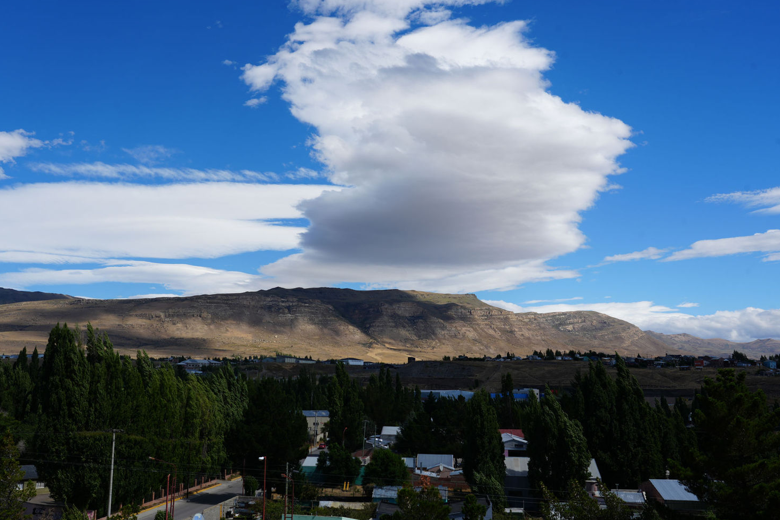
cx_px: 374
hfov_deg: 54.4
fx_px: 758
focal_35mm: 35
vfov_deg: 37.8
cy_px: 242
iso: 100
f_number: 10
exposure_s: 1/250
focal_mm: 32
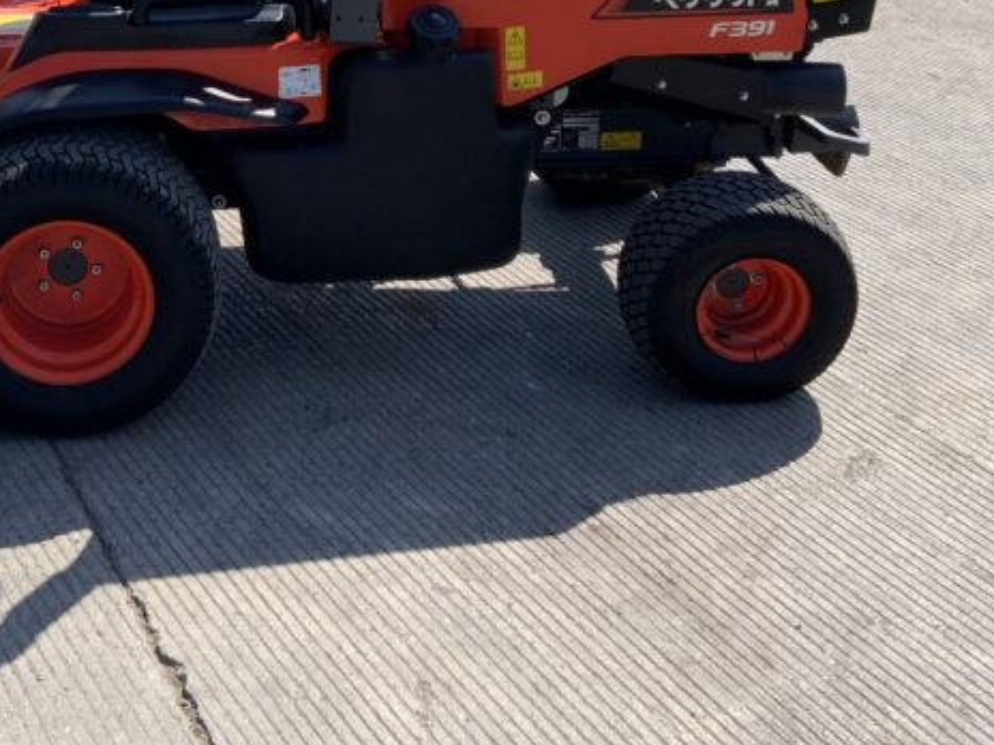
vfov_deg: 21.9
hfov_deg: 29.7
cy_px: -36
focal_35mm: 64
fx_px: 1838
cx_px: 238
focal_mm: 3
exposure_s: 1/1168
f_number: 1.8
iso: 16
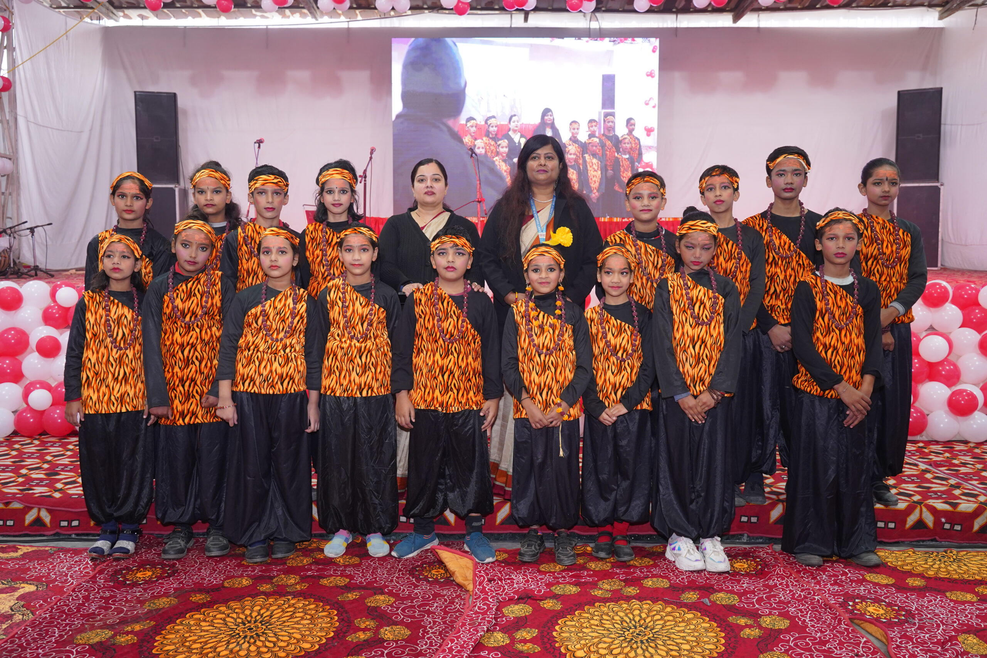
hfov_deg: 61.9
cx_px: 494
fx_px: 822
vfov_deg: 43.6
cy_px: 329
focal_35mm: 30
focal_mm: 30
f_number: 4.5
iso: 1250
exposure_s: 1/160
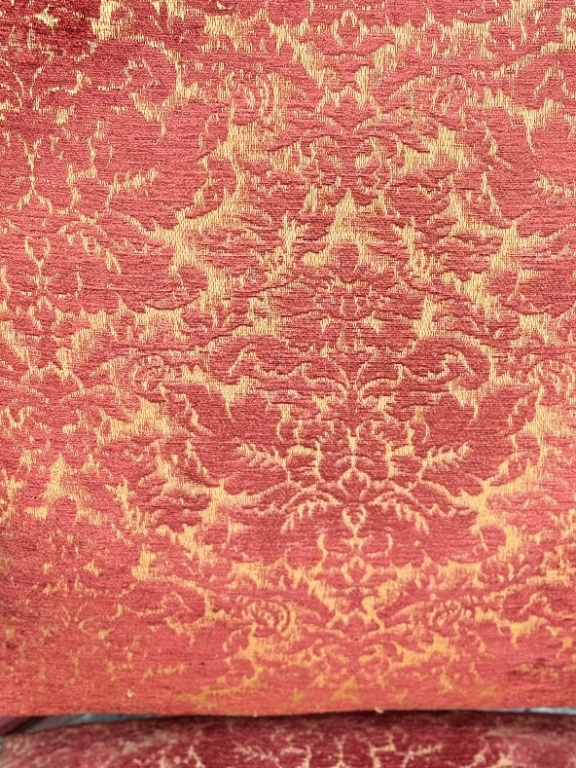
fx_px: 1619
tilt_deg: -32.5
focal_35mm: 73
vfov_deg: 26.6
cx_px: 331
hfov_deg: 20.2
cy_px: 320
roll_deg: -0.7
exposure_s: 1/232
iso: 64
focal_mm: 6.76
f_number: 1.78
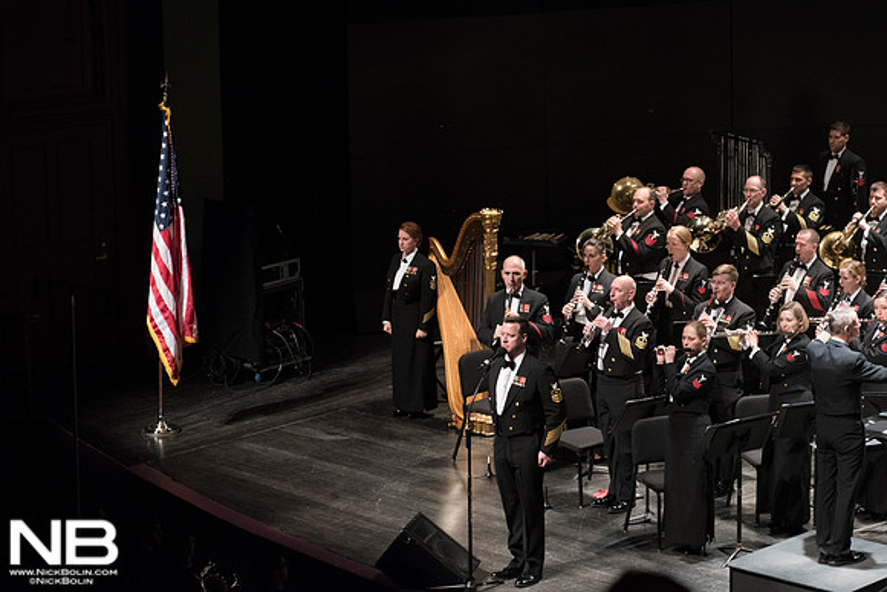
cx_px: 444
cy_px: 296
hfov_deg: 14.7
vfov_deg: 9.8
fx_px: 3450
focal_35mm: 140
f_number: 5.6
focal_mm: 140
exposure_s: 1/125
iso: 4000
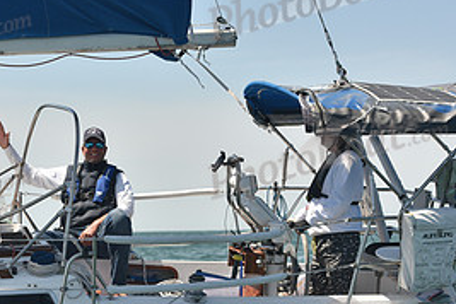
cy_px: 267
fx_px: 2065
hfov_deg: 12.6
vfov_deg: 8.4
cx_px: 121
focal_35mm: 163
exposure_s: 1/800
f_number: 5
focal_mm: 75
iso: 250
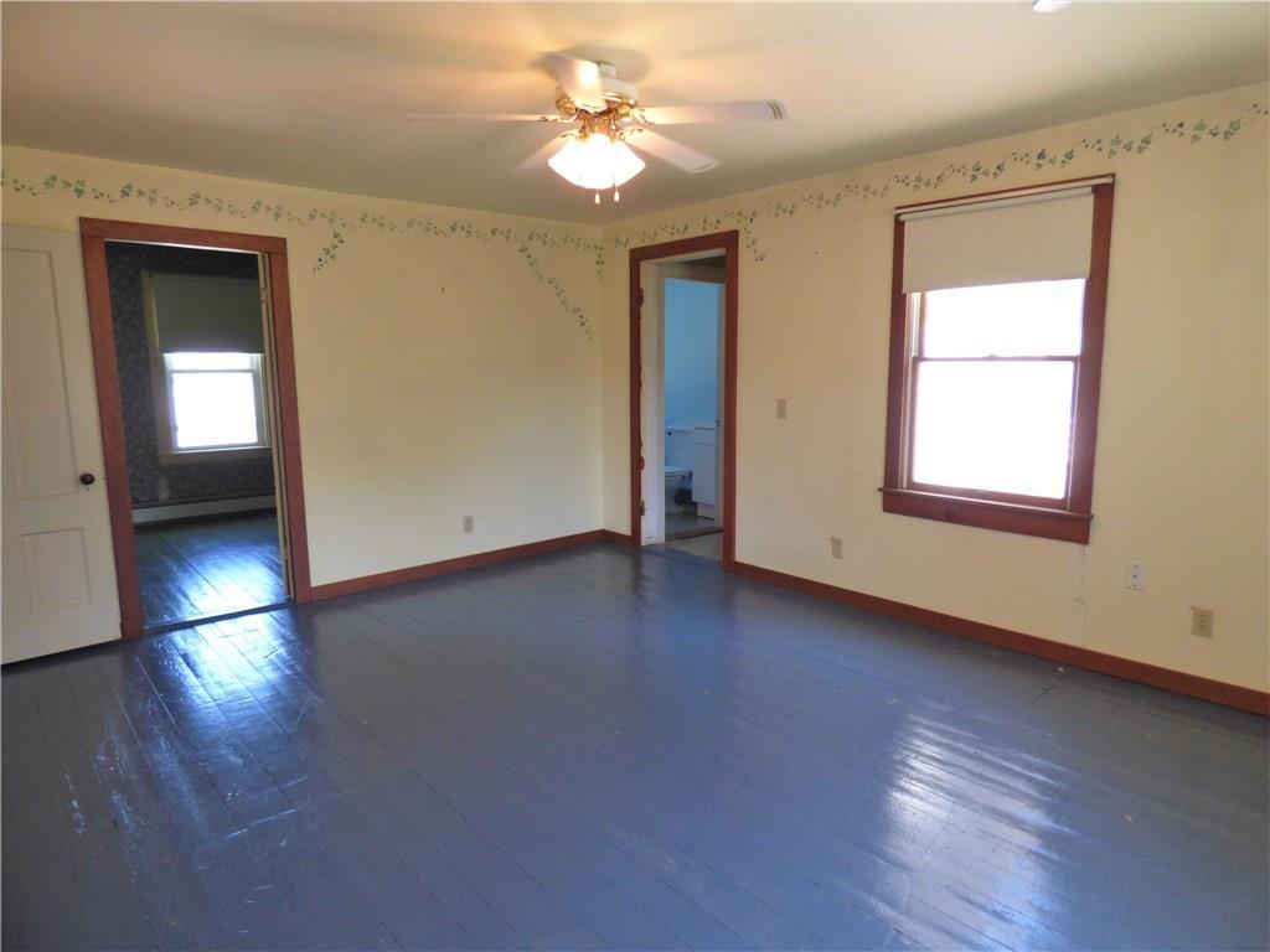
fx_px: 734
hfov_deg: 81.7
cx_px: 635
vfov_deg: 66.0
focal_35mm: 20
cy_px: 476
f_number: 2.8
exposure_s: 1/60
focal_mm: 3.58
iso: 250
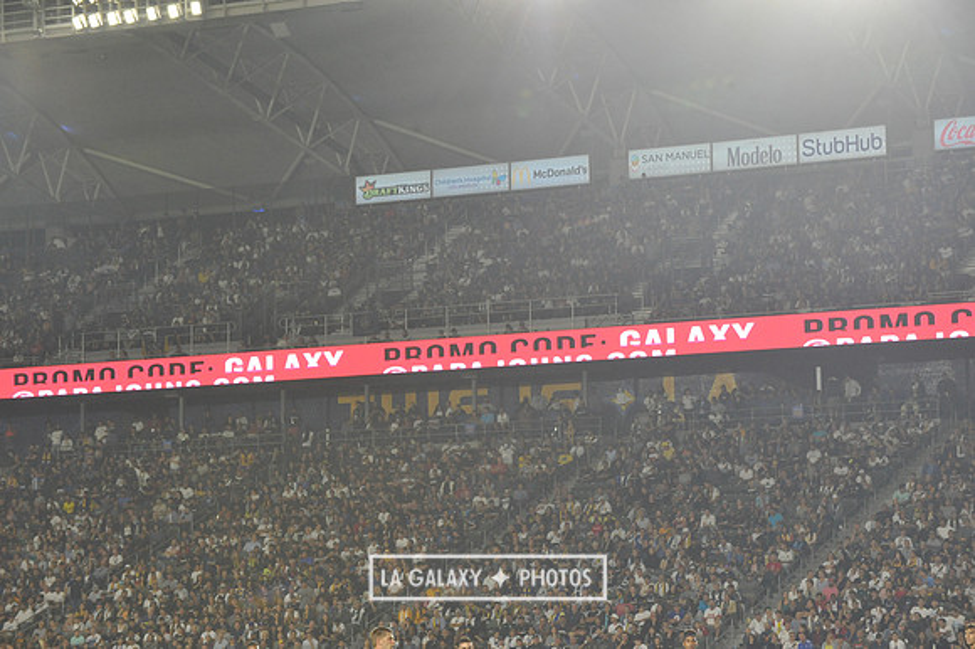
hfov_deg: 16.4
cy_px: 324
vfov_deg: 11.0
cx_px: 488
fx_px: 3383
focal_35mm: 125
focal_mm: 125
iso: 3200
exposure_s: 1/250
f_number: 8
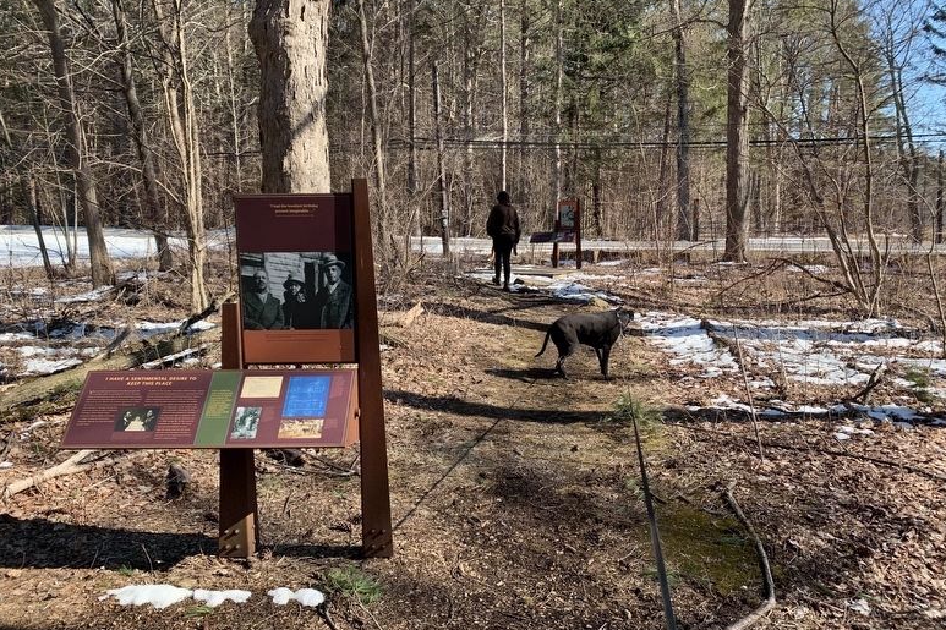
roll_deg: +1.2
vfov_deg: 46.4
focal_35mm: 28
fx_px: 736
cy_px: 318
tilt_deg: -9.5
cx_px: 466
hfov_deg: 65.5
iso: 25
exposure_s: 1/608
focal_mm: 4.25
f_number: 1.8
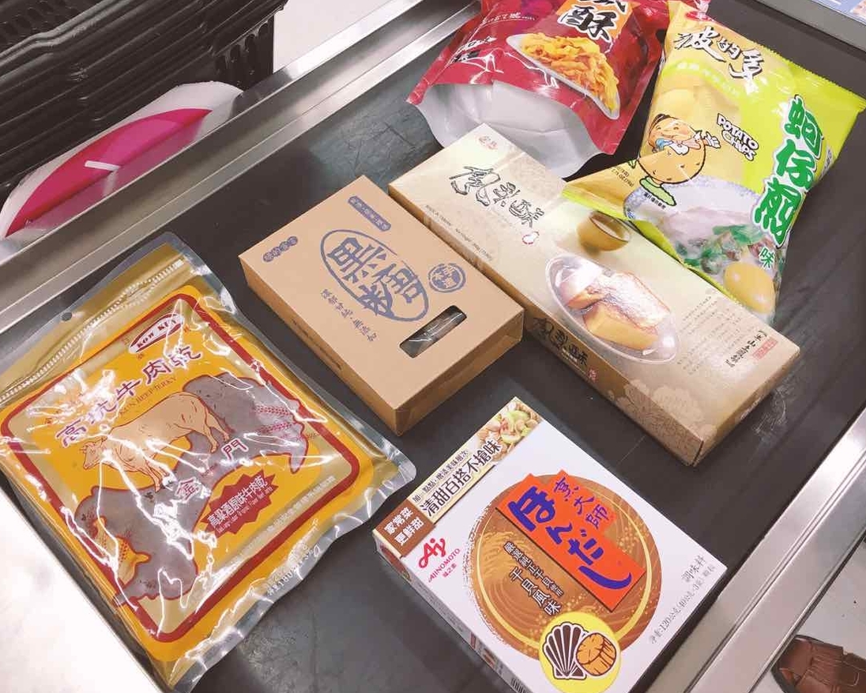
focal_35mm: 31
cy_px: 341
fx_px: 795
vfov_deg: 47.1
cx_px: 450
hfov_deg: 57.2
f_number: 2.2
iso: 50
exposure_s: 1/30
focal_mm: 4.15
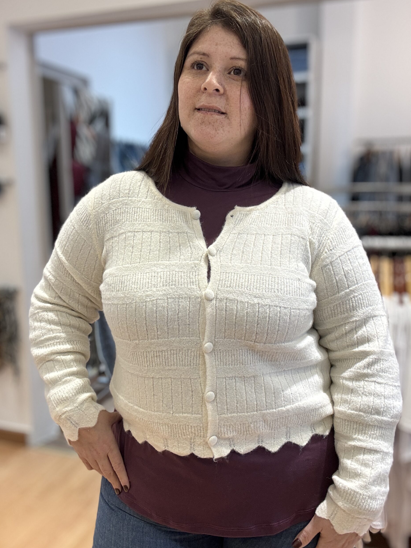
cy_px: 268
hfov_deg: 45.4
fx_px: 491
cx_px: 211
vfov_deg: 58.3
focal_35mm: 31
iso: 100
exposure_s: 1/50
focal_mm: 2.69
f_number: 1.9
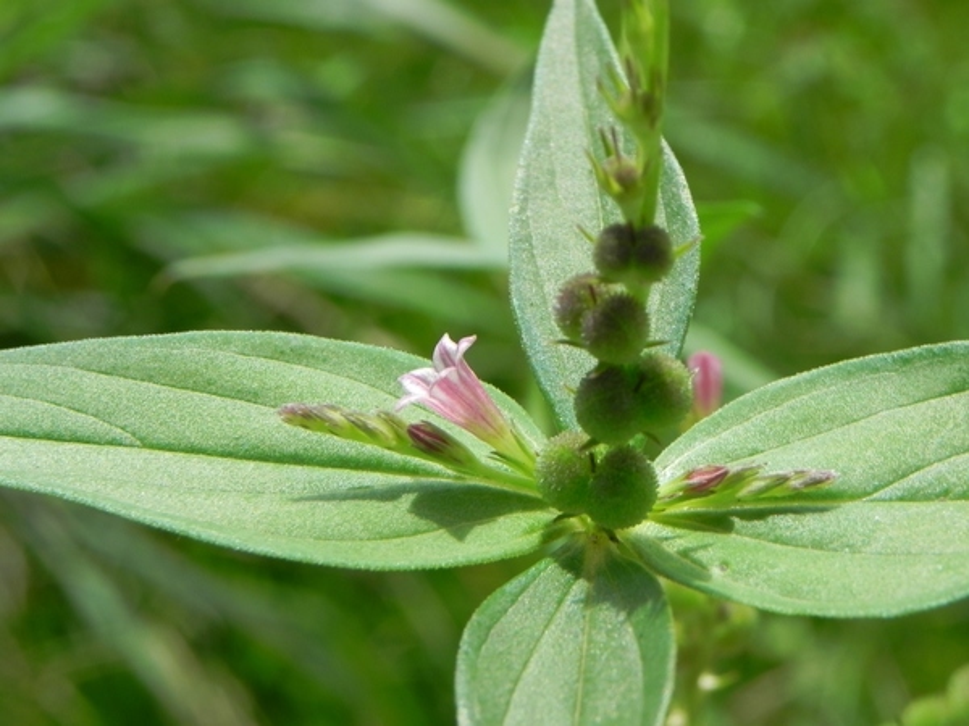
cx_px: 484
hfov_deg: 23.0
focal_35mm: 85
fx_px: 2379
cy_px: 363
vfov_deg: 17.4
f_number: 6.3
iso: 160
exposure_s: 1/274
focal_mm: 15.1
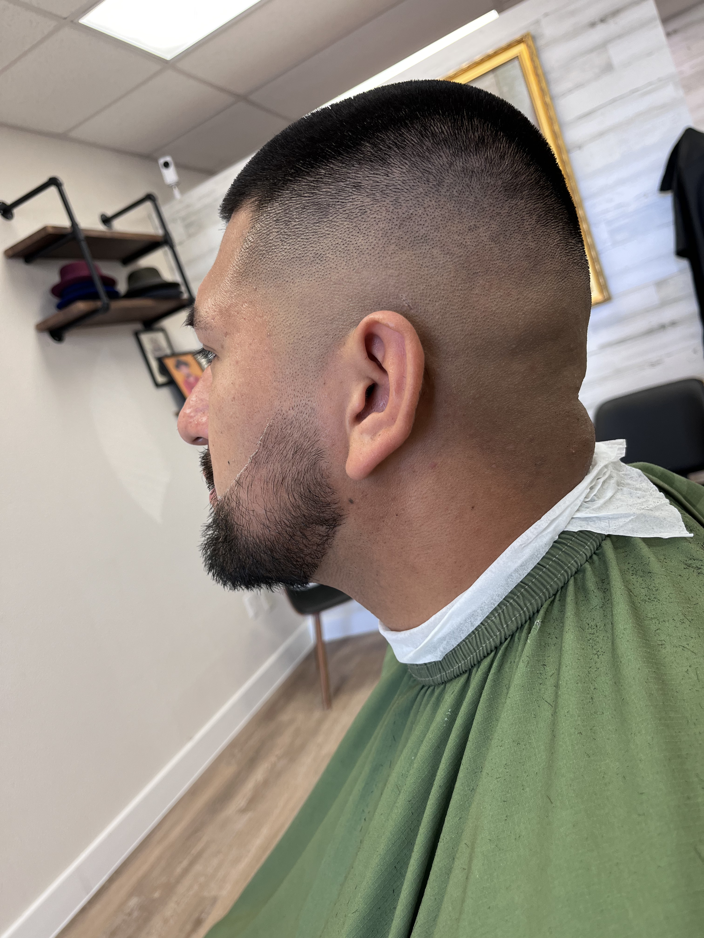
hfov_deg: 53.1
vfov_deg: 67.3
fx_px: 705
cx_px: 352
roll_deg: +20.8
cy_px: 469
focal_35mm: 26
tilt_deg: -5.8
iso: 64
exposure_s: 1/61
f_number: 1.6
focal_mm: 5.1
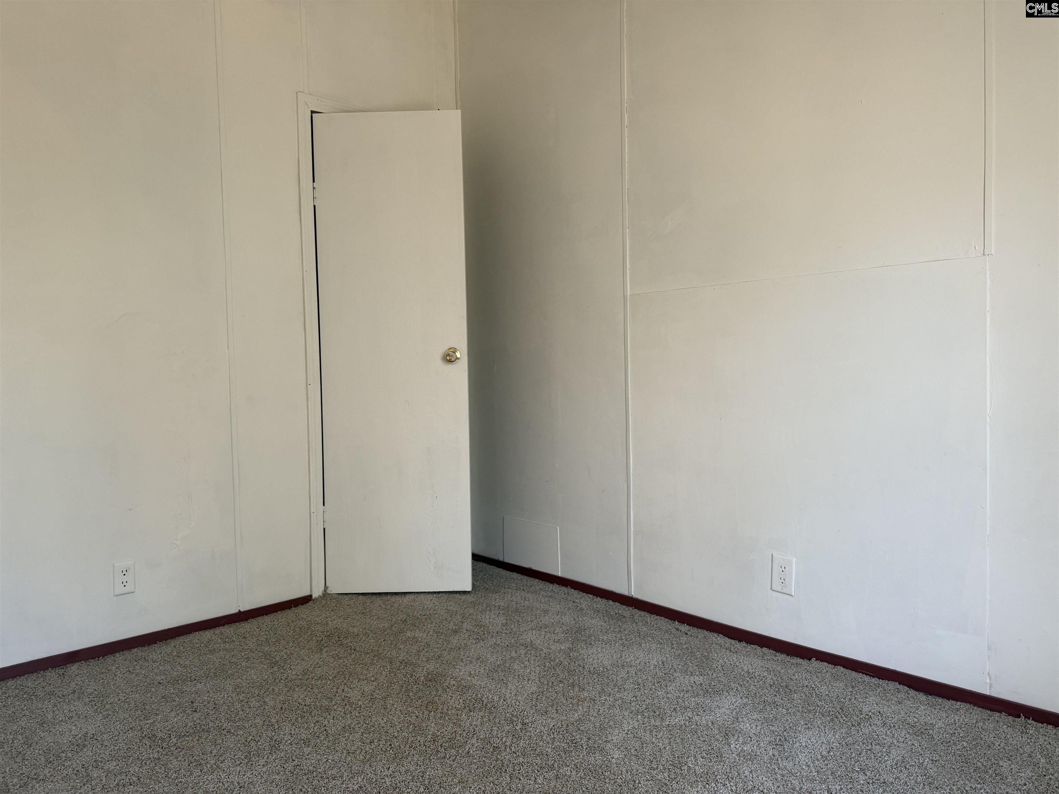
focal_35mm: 24
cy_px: 397
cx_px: 530
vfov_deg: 56.8
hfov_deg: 71.6
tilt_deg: -1.8
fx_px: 734
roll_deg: +2.1
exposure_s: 1/82
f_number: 1.78
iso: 200
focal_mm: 6.76
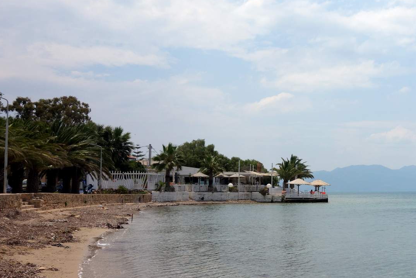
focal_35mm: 50
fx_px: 578
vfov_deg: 27.0
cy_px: 164
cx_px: 368
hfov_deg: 37.2
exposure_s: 1/800
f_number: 8
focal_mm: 10.4
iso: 125
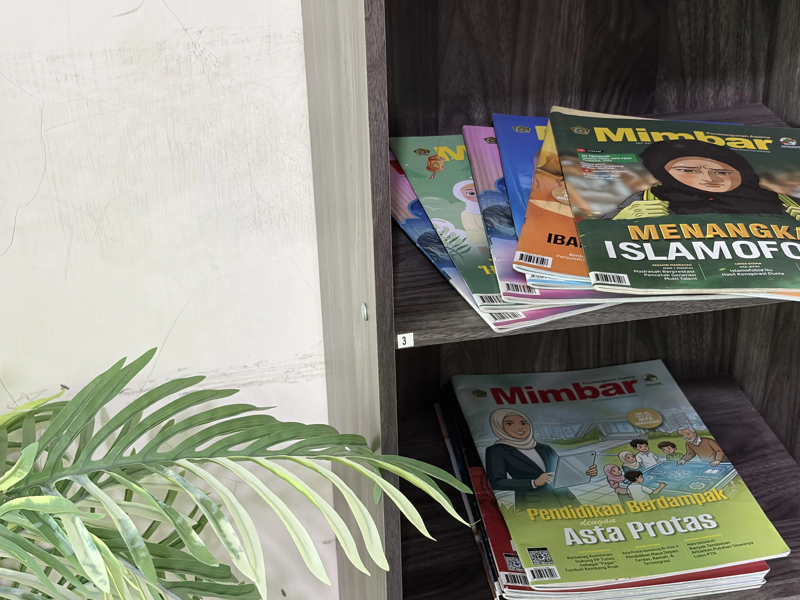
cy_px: 287
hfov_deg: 34.9
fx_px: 1271
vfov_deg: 26.6
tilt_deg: -29.7
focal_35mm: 55
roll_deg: +2.4
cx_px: 388
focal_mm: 5.96
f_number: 1.6
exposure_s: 1/40
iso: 200
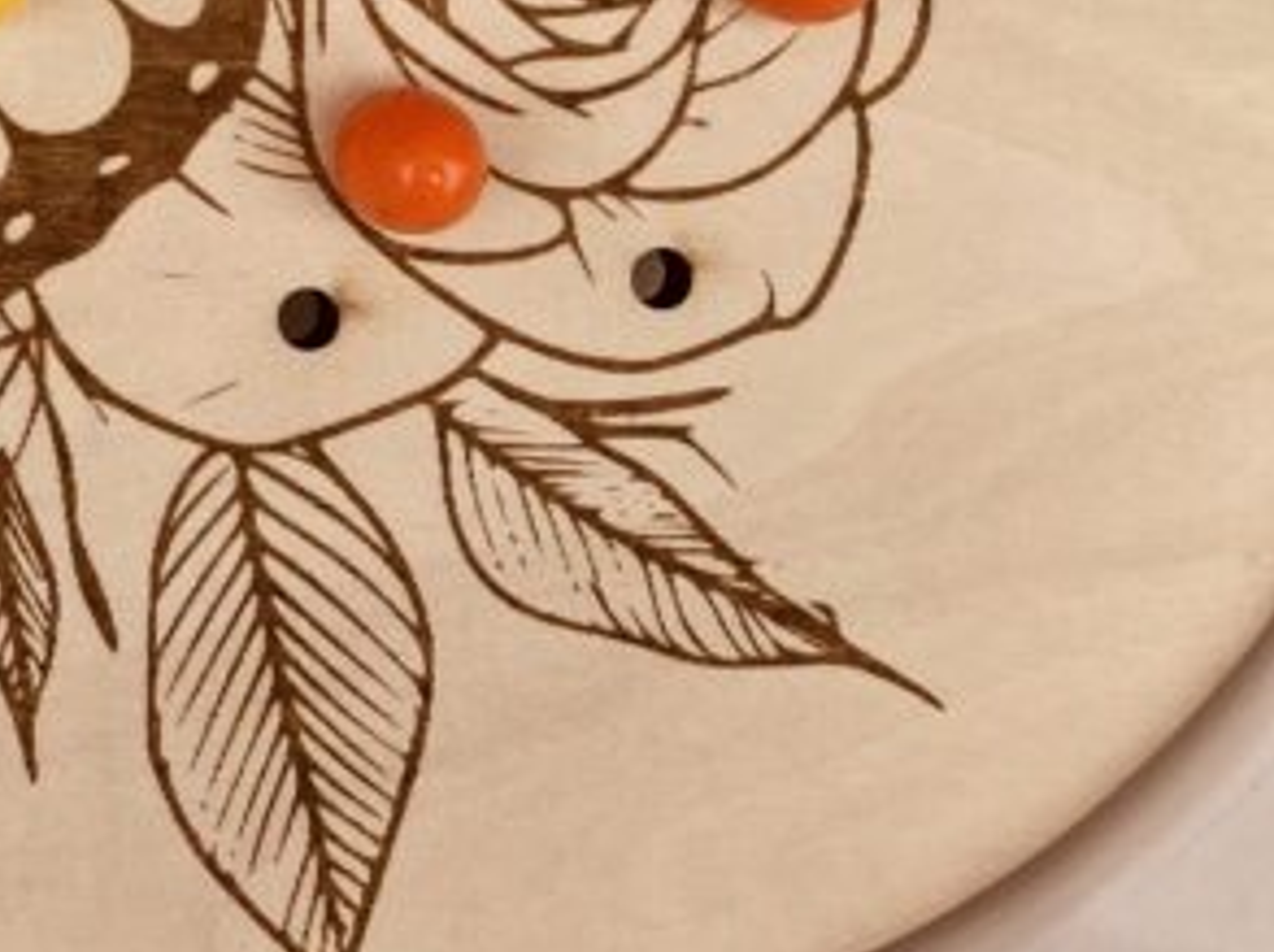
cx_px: -600
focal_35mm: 98
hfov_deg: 18.0
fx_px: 3602
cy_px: -426
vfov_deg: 14.2
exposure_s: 1/1656
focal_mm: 3.99
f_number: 1.8
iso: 20
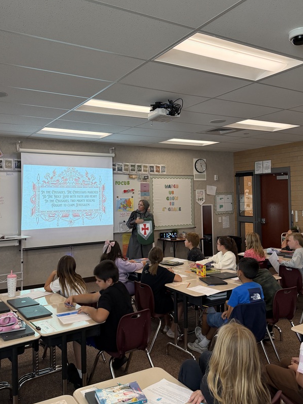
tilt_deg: +1.3
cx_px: 142
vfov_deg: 58.3
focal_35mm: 31
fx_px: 362
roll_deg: +0.7
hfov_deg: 45.4
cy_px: 190
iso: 200
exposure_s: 1/59
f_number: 1.78
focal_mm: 6.76
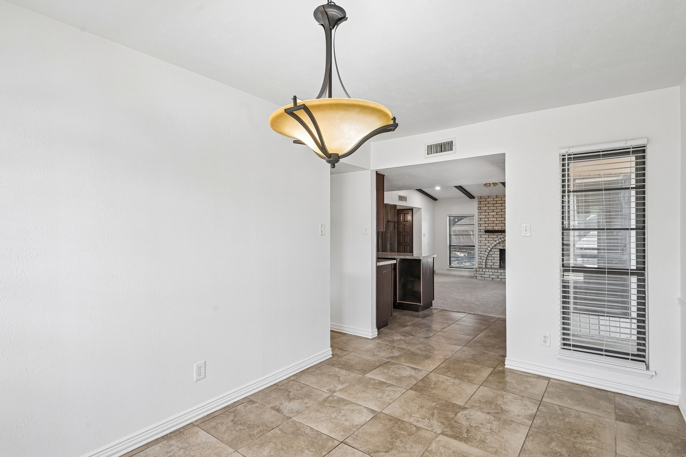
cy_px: 228
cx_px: 343
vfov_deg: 68.9
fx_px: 333
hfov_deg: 91.6
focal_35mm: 18
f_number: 8
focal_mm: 17.5
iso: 400
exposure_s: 1/30
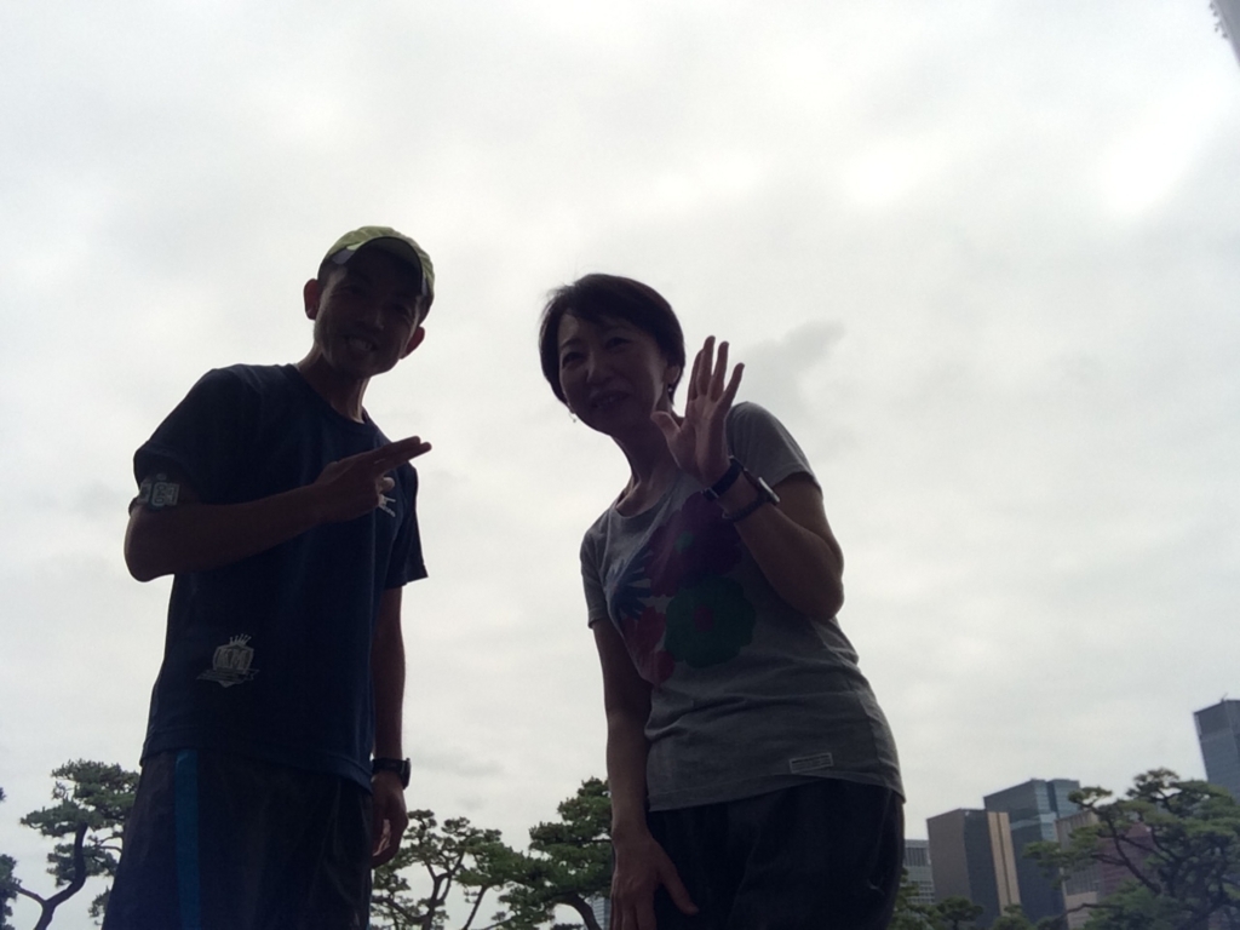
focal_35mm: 31
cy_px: 465
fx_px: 1110
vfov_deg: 45.4
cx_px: 620
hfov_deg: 58.4
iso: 50
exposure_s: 1/2674
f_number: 2.4
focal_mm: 2.15
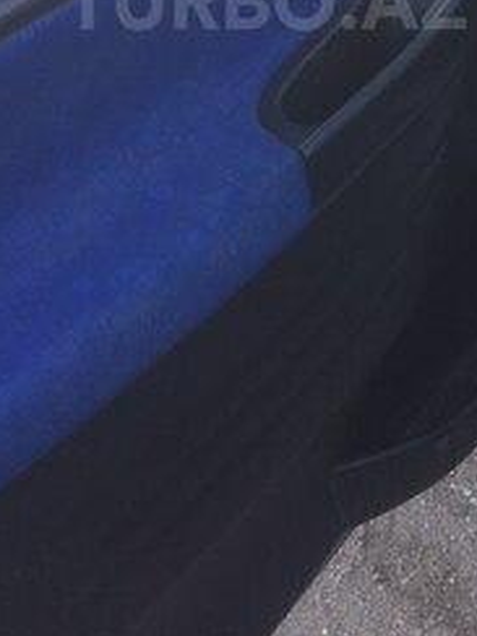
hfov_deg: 24.8
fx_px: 1084
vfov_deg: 30.4
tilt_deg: -28.8
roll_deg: +11.9
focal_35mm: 59
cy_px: 0
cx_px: 266
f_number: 2.2
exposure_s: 1/180
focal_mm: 4.15
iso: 32
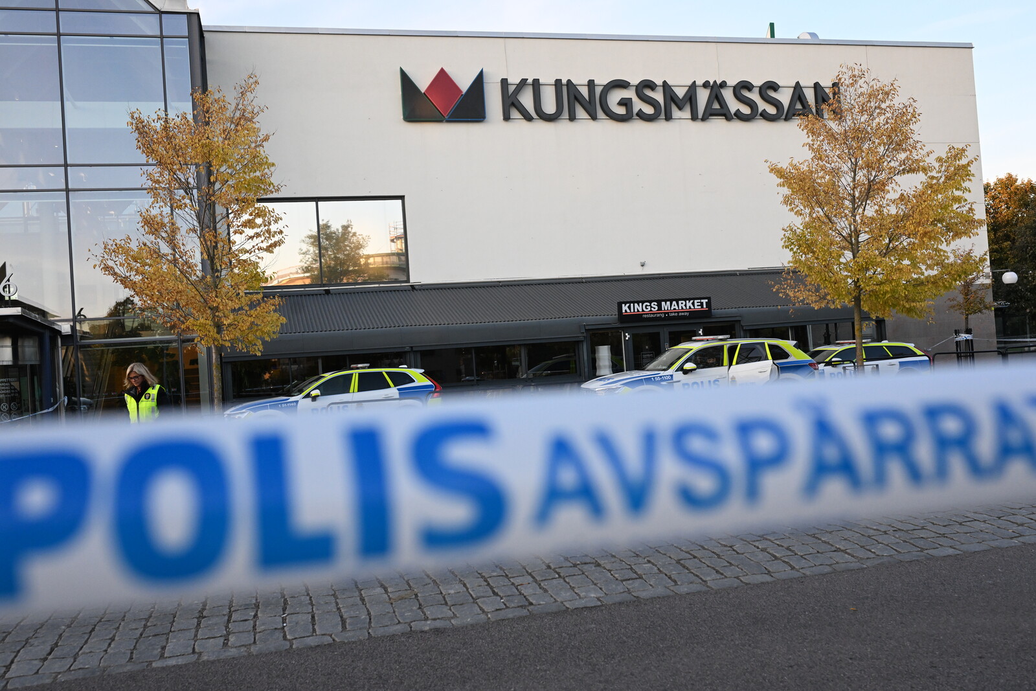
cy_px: 346
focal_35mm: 35
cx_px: 518
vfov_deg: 37.9
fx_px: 1007
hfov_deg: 54.4
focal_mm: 35
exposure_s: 1/1000
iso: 2000
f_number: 5.6
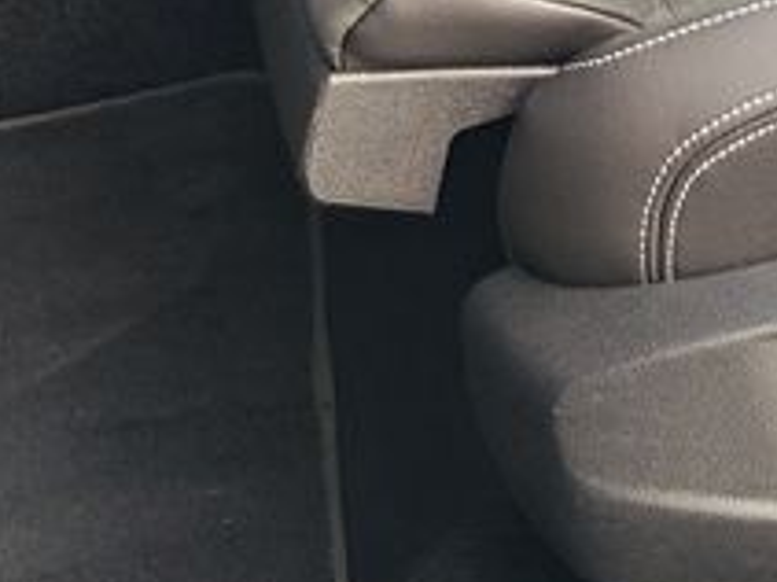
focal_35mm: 131
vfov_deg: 9.9
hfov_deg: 15.1
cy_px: -829
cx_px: 423
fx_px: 2939
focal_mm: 7.01
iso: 50
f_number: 1.69
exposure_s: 1/150
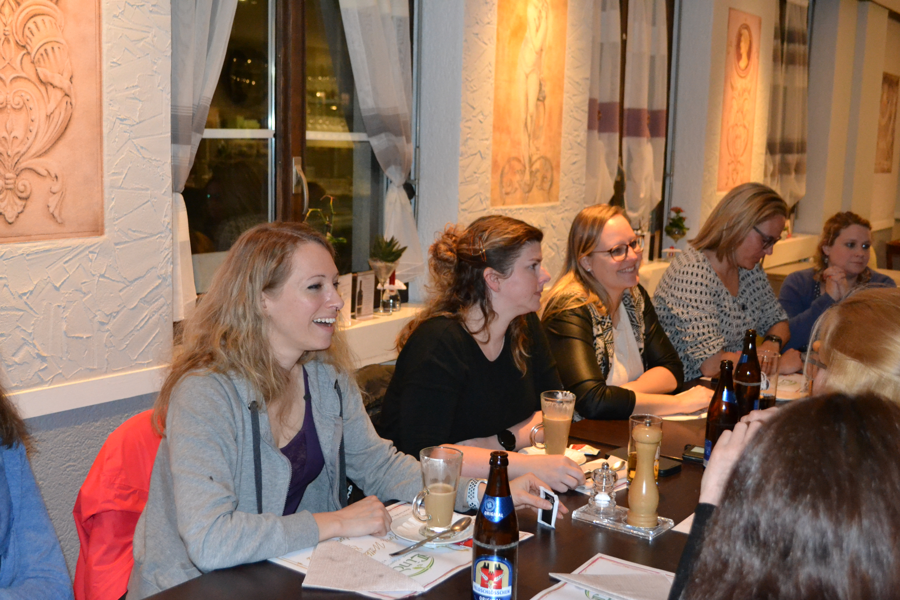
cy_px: 300
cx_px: 450
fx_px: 1050
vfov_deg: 31.9
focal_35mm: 42
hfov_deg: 46.4
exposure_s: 1/60
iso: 3200
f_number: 4.5
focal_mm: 28
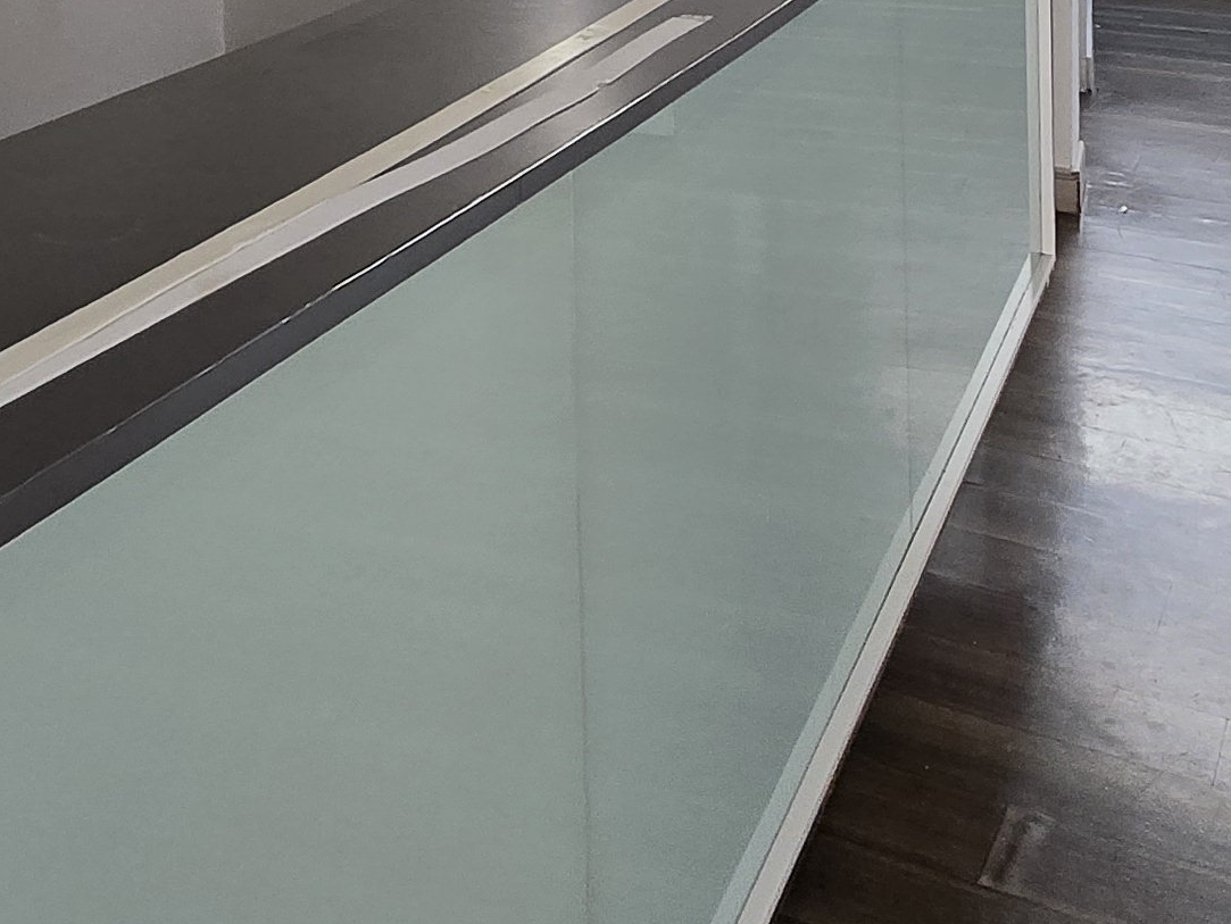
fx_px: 1708
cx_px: 399
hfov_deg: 39.1
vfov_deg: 25.8
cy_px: -289
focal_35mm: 48
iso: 64
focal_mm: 1.7
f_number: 2.2
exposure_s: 1/50
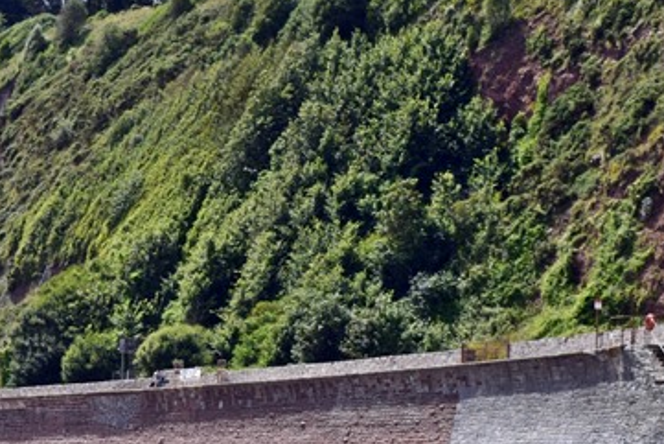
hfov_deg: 15.1
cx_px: 85
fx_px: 2485
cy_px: 717
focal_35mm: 135
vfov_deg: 9.8
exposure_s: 1/500
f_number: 11
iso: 360
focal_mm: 27
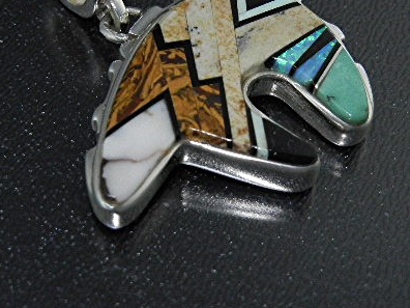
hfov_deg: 17.9
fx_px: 1303
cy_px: 79
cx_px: 210
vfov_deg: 13.4
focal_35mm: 110
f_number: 8.2
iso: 632
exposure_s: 1/30
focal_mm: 12.2
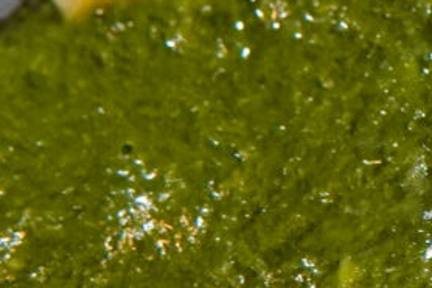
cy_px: -55
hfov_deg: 6.0
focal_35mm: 324
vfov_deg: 4.2
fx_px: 3886
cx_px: 1147
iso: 1250
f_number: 4
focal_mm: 30
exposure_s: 1/50
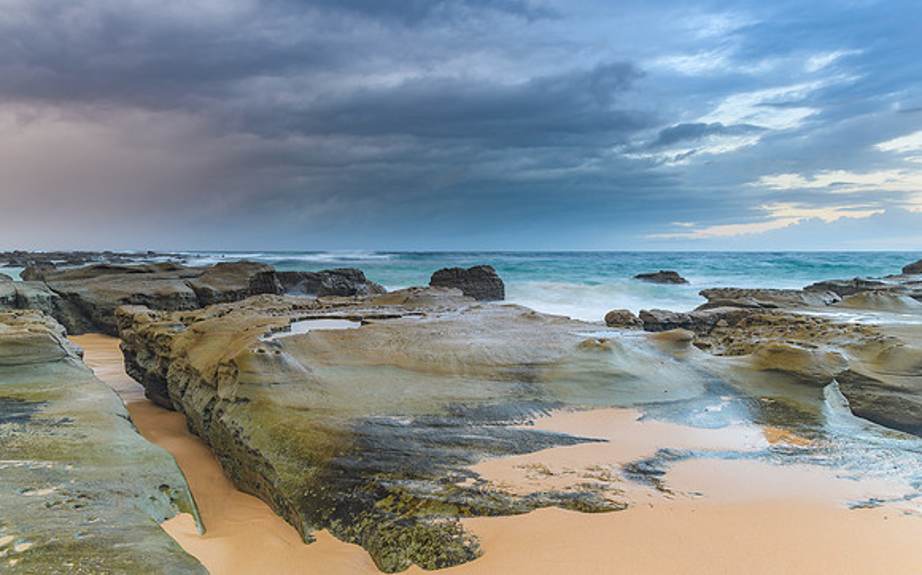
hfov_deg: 73.2
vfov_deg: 49.7
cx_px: 461
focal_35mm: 25
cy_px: 278
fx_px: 621
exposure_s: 1.3
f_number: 8
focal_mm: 16
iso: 100
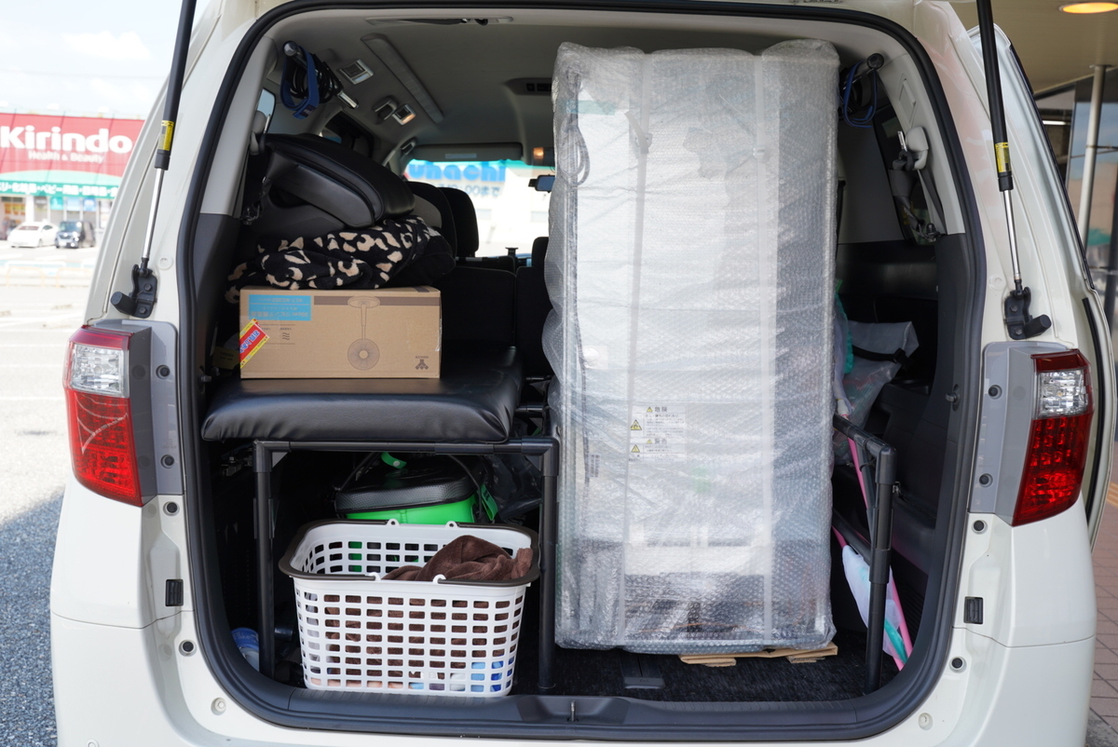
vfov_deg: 36.0
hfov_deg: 51.9
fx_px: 1150
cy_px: 374
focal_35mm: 37
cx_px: 559
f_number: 6.3
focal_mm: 37
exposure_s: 1/100
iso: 100
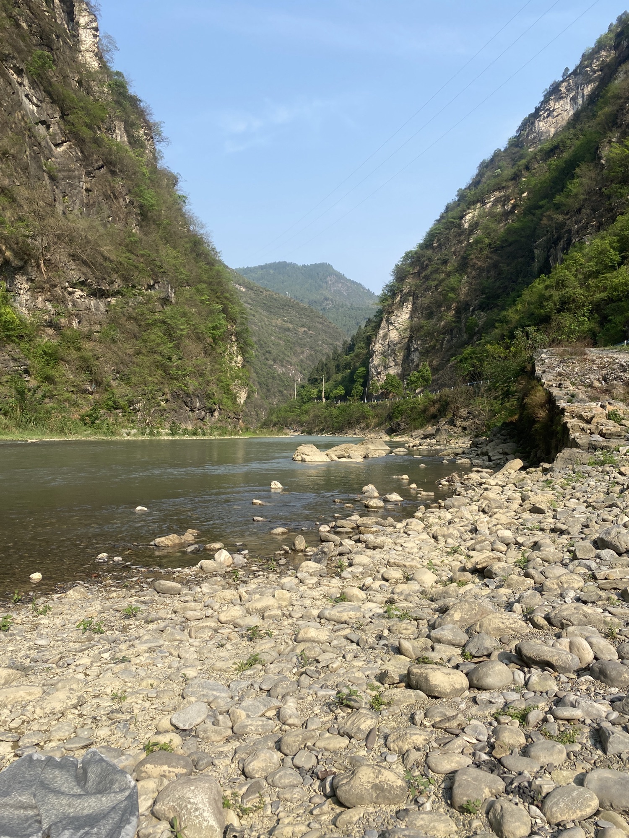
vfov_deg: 67.3
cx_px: 314
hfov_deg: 53.1
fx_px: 630
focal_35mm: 26
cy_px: 419
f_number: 1.8
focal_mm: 4.25
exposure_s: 1/1898
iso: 32
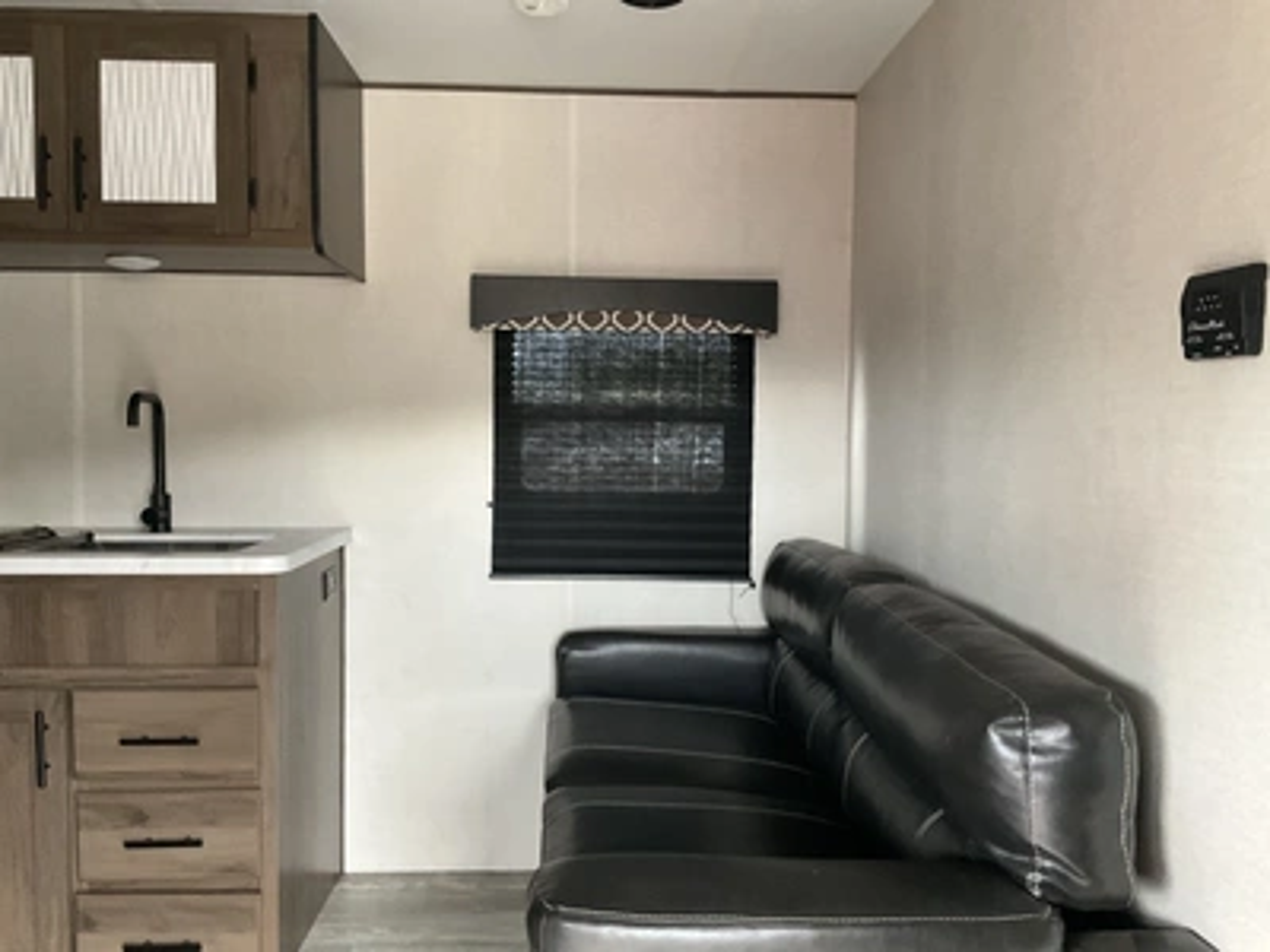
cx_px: 635
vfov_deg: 48.2
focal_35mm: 29
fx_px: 1064
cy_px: 476
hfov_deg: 61.7
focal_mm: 3
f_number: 1.8
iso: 250
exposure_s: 1/60
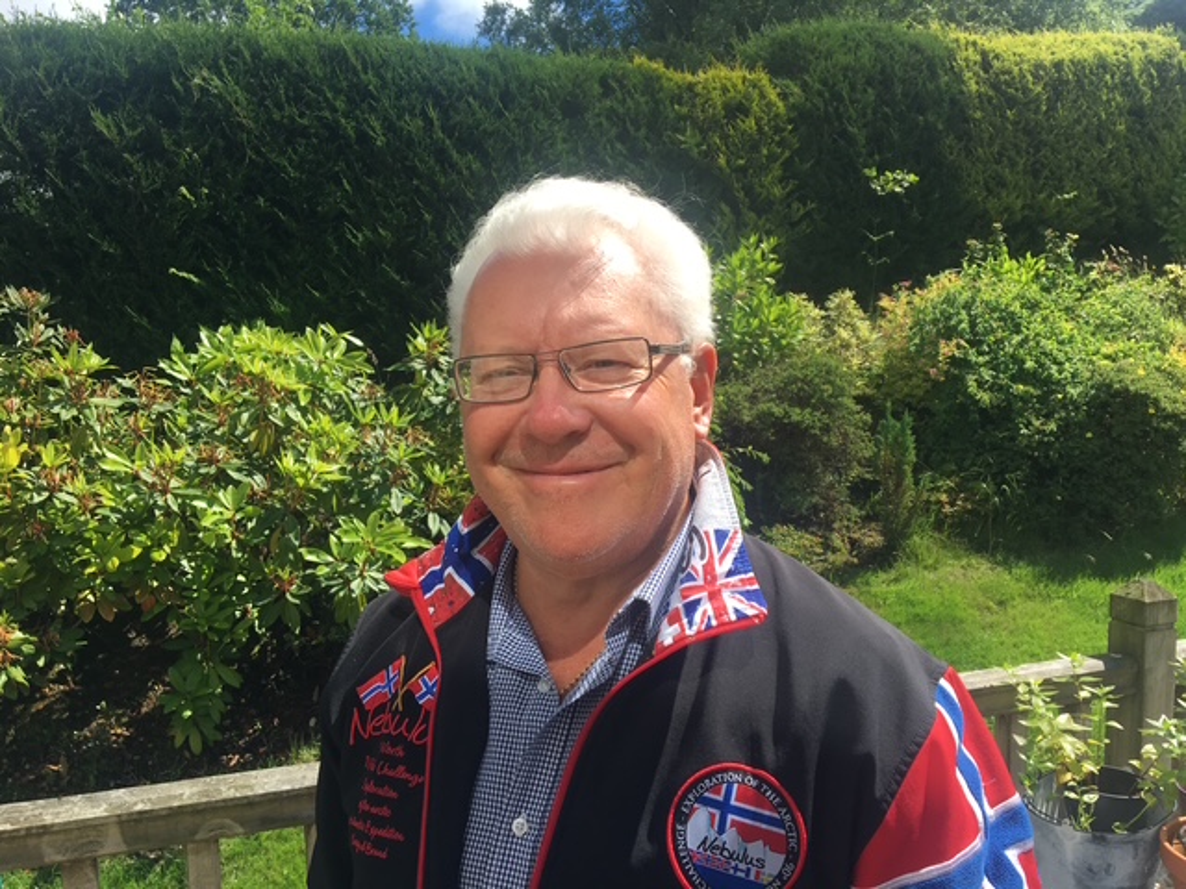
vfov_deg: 48.2
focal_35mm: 29
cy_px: 444
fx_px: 994
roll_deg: +0.3
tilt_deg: -6.4
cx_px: 593
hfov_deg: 61.7
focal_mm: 4.15
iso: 25
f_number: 2.2
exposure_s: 1/974
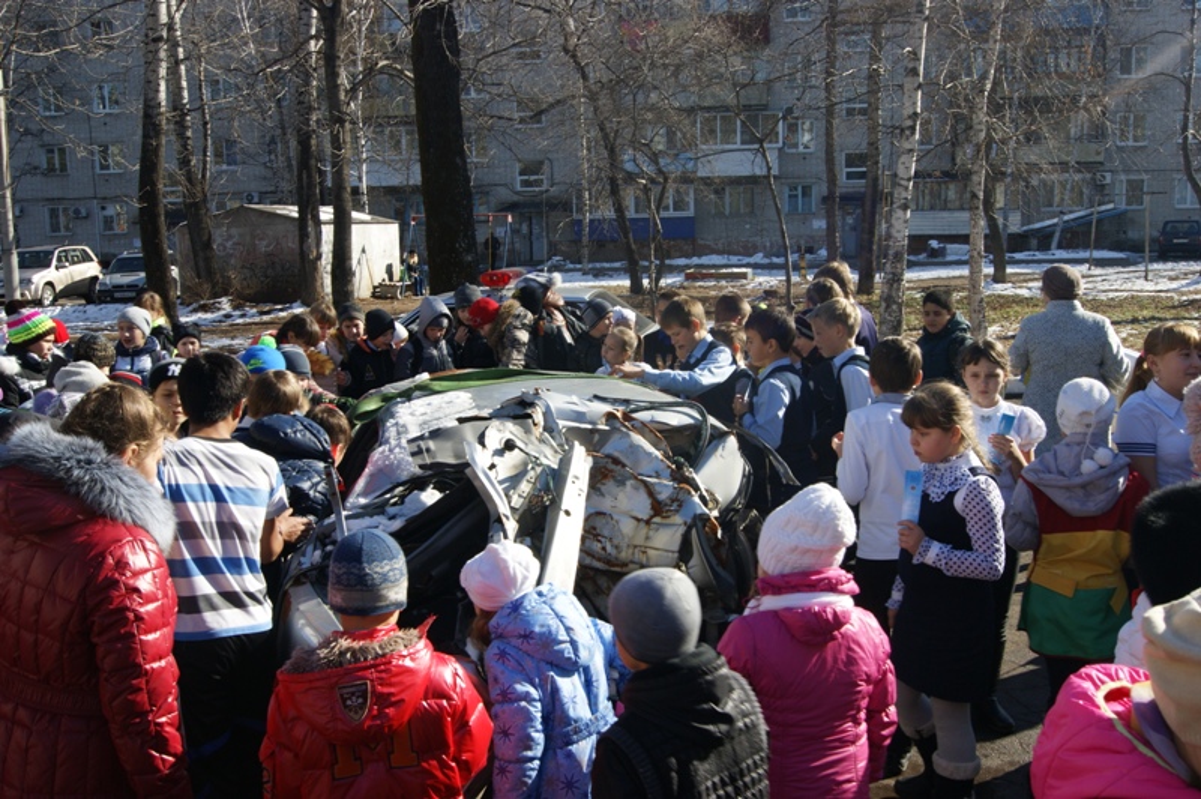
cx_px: 600
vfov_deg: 36.8
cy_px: 400
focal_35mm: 36
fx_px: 1200
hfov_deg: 53.2
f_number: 11
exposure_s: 1/125
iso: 100
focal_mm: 24
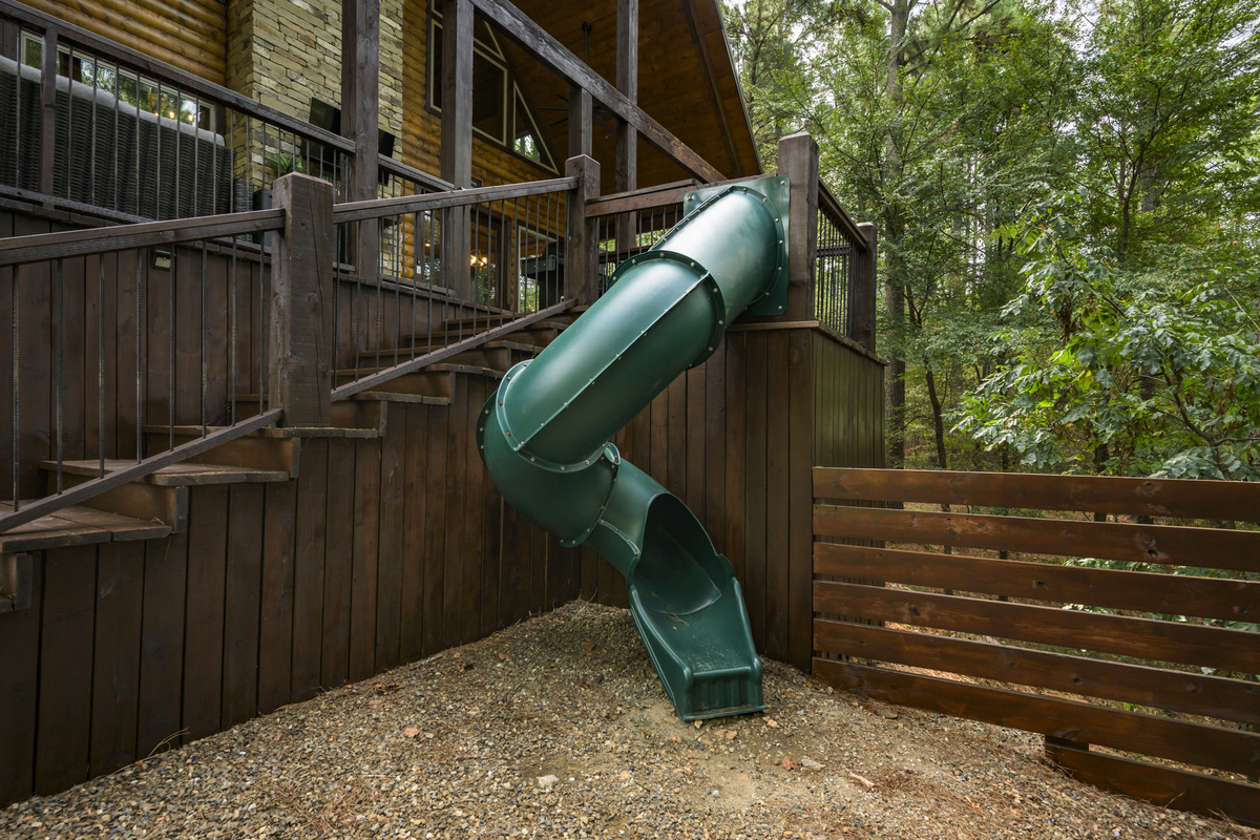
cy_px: 420
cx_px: 630
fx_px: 612
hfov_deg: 91.6
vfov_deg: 68.9
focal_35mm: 18
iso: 500
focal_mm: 17.5
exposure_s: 1/160
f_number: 8
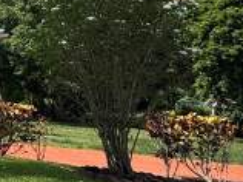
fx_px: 498
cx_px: -249
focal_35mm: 71
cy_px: 19
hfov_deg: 18.1
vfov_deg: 20.3
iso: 50
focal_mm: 2.22
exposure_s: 1/2028
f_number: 2.2
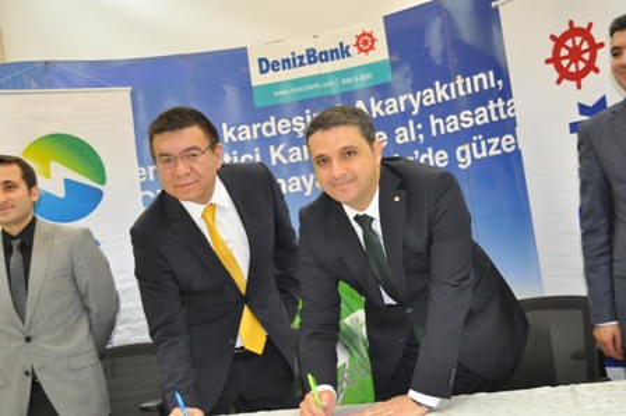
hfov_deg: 42.4
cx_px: 313
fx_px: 808
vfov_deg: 28.9
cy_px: 208
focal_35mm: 46
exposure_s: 1/60
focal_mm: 31
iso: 800
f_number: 4.2
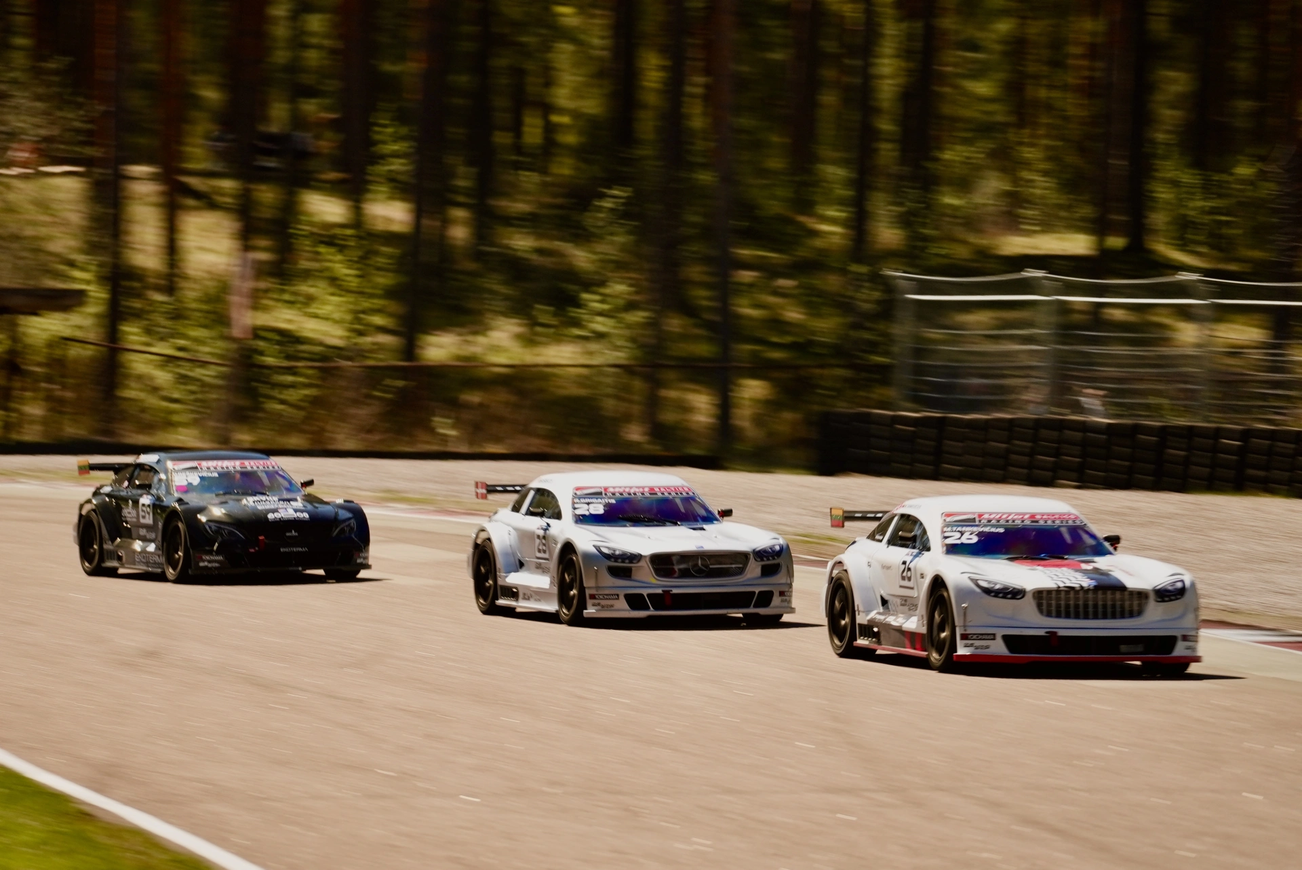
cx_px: 651
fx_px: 6802
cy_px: 435
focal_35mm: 188
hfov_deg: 10.9
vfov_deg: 7.3
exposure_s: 1/60
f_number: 4
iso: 640
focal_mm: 188
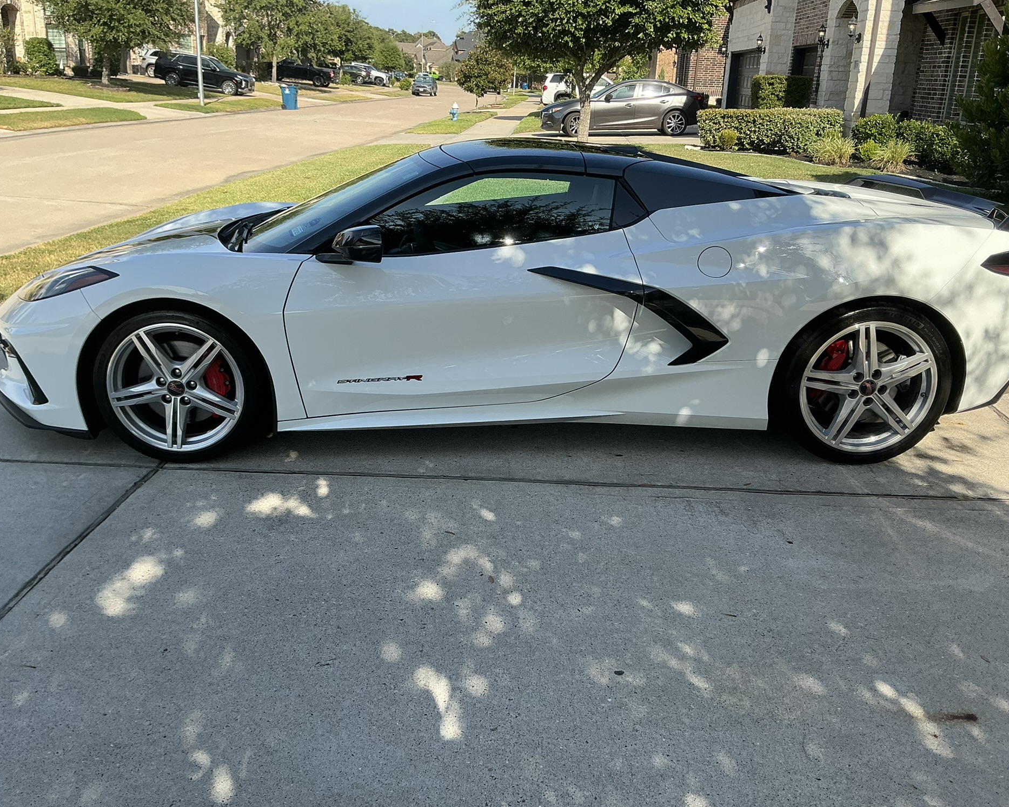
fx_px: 896
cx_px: 497
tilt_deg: -19.3
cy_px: 406
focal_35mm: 30
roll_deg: -2.0
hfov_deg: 58.8
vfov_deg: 48.5
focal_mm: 3
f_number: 1.8
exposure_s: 1/842
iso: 25
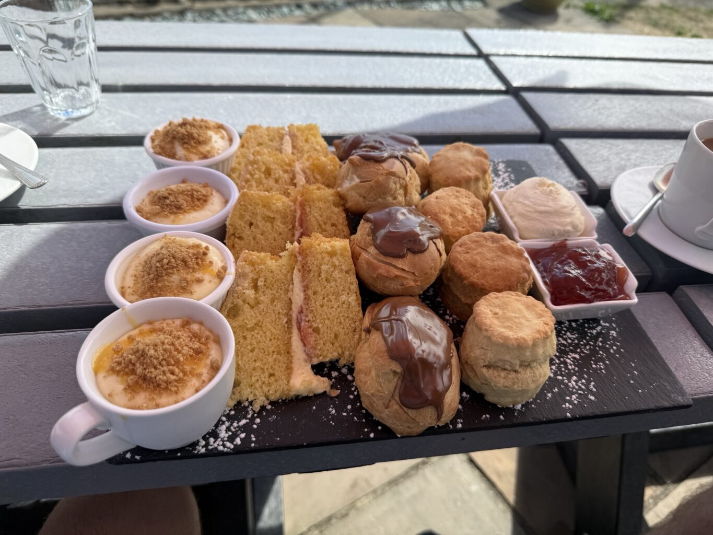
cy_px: 268
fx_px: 494
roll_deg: -6.0
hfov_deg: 71.6
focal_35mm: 24
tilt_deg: -43.1
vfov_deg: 56.8
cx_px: 356
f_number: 1.78
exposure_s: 1/3145
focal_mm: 6.76
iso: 80
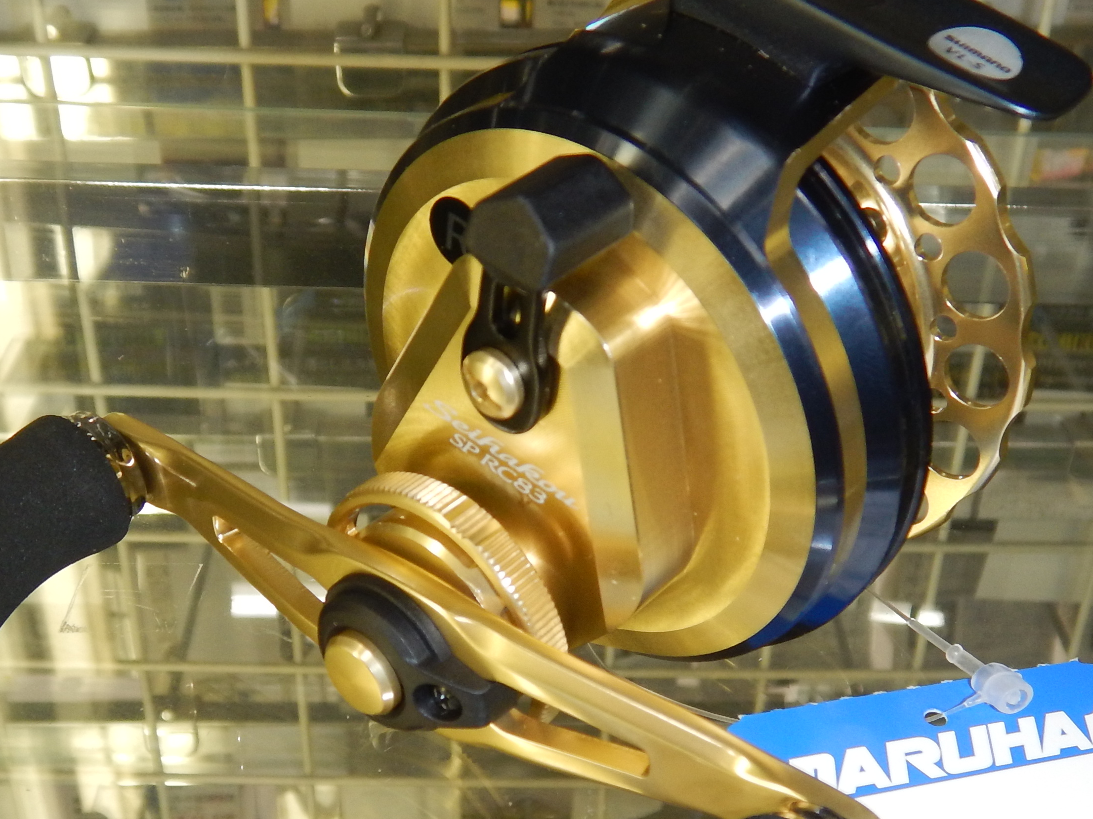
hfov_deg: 38.2
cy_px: 623
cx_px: 572
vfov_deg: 28.6
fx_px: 1579
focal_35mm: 50
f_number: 2.8
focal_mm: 4.3
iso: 125
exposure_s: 1/50
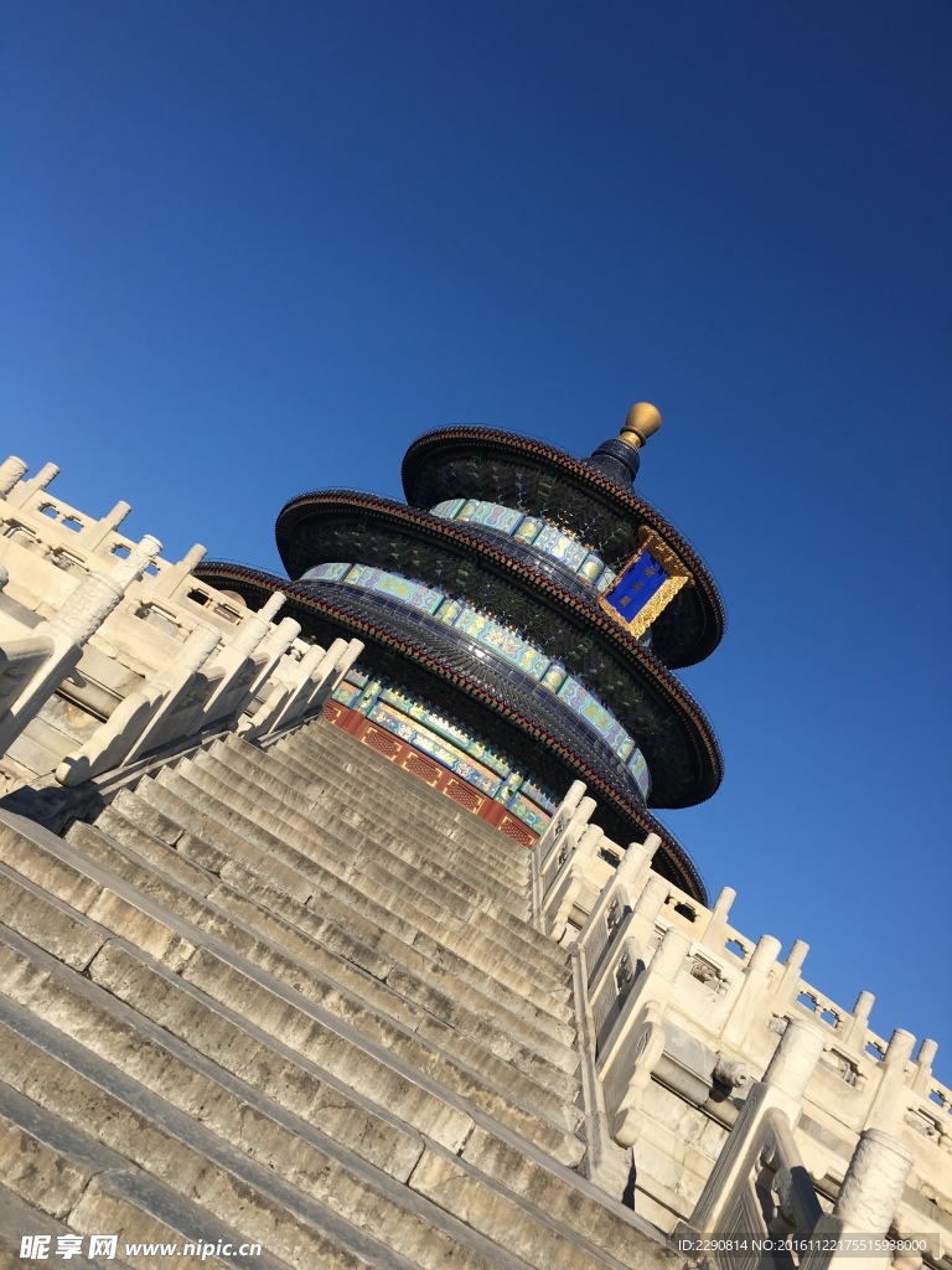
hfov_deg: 48.2
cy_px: 635
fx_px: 1063
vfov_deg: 61.7
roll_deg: -32.8
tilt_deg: +20.2
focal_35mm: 29
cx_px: 476
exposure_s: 1/2024
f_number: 2.2
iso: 25
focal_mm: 4.15
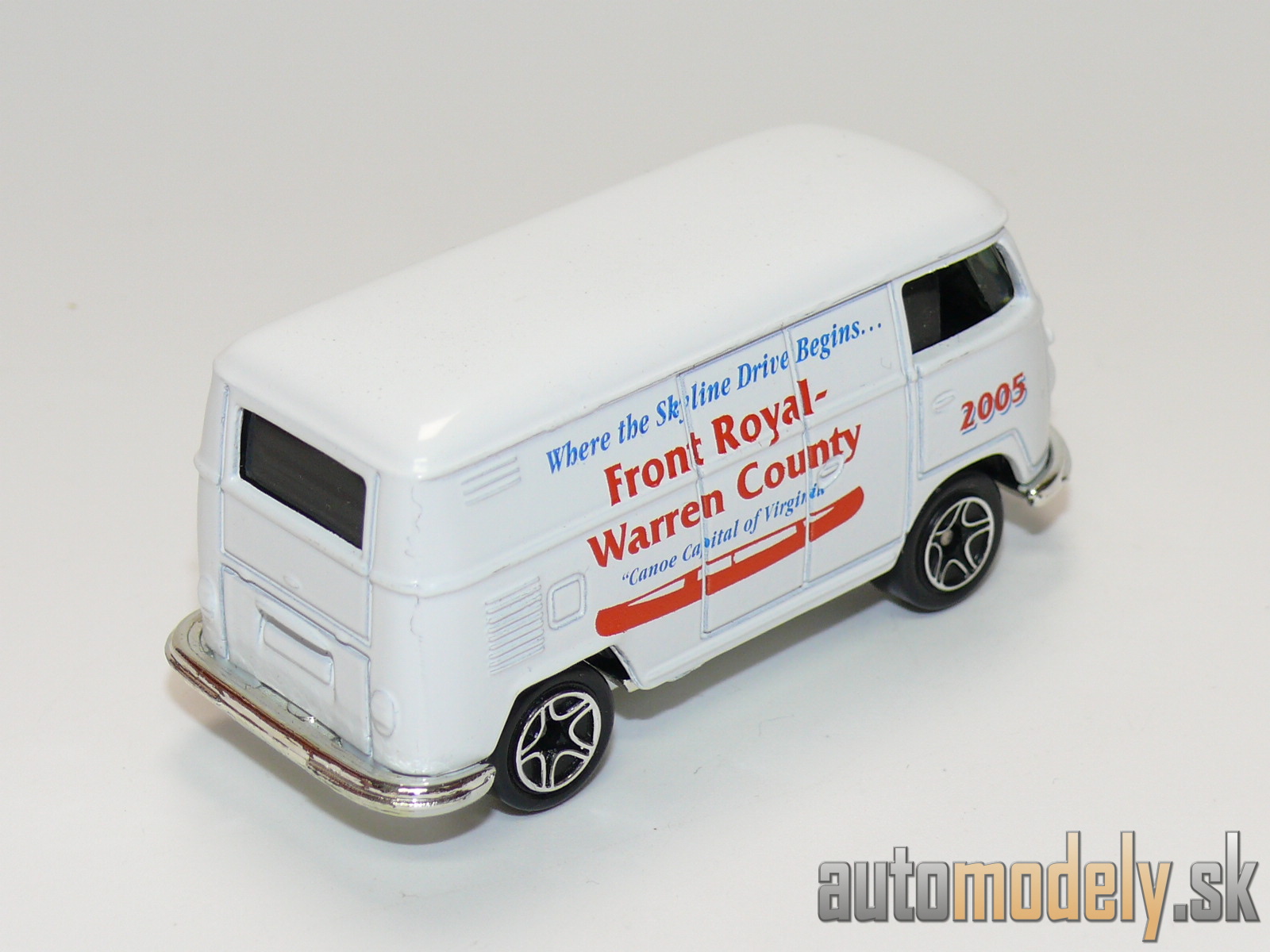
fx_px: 3742
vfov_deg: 14.5
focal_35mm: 102
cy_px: 476
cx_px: 635
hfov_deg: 19.3
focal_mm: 13.3
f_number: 4
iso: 100
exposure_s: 1/30
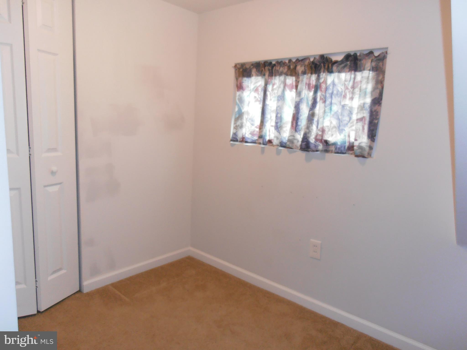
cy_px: 175
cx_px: 234
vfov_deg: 56.8
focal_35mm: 24
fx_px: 324
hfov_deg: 71.6
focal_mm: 4.2
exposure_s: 1/30
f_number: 3
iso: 125
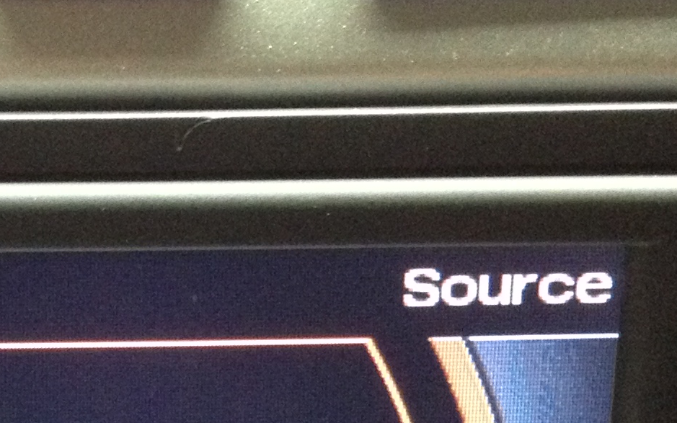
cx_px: 26
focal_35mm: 129
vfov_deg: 9.7
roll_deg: +0.4
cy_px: 706
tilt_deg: -25.9
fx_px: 2380
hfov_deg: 15.9
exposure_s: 1/20
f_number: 2.4
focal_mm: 4.28
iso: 320
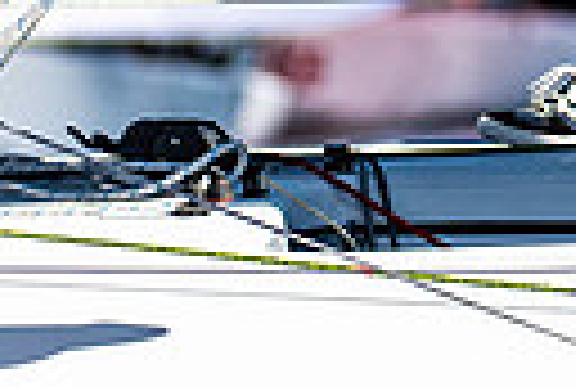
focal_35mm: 1357
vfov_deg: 1.0
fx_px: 21763
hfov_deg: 1.5
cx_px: 693
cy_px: -425
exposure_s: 1/4000
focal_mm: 200
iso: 320
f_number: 5
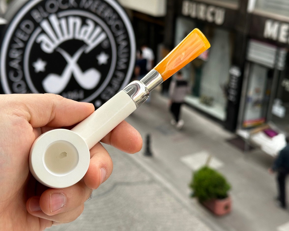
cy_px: 114
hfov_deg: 36.6
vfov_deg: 29.7
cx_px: 134
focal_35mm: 51
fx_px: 436
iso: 64
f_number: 1.78
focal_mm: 6.86
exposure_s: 1/810
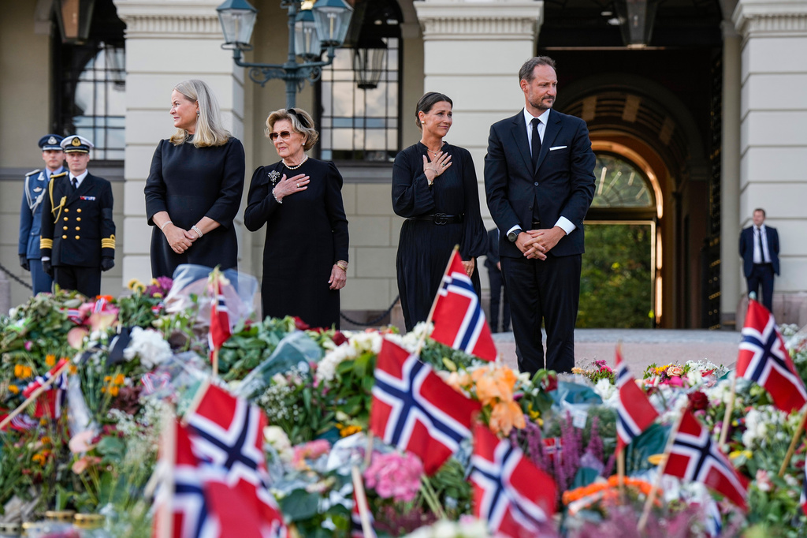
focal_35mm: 111
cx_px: 404
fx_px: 2487
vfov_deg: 12.3
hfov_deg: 18.4
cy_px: 269
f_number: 4.5
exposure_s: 1/640
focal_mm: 111
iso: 400
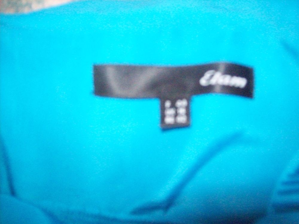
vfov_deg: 39.6
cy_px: 112
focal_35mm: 36
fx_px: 311
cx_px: 150
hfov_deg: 51.4
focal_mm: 6
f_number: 2.7
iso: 800
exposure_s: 1/128
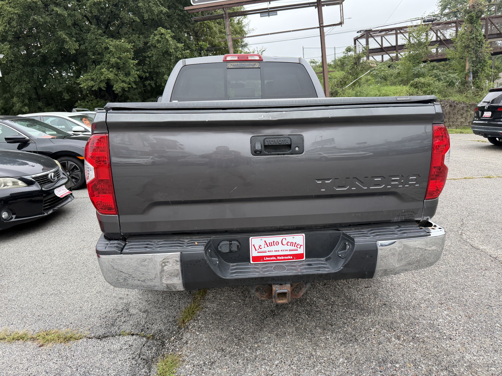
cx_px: 251
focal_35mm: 24
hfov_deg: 71.6
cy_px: 188
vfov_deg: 56.8
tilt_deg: -15.1
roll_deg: -0.4
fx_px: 348
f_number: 1.78
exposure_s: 1/524
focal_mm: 6.76
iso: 100
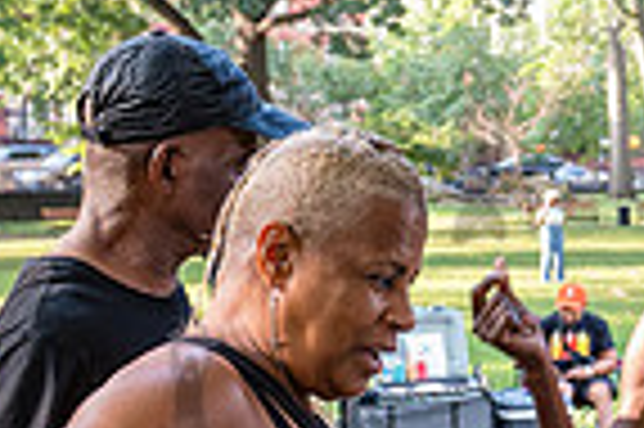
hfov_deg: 14.5
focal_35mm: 132
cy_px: 421
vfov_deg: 10.3
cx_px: 949
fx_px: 2359
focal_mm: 26
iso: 1000
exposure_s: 1/125
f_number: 4.5
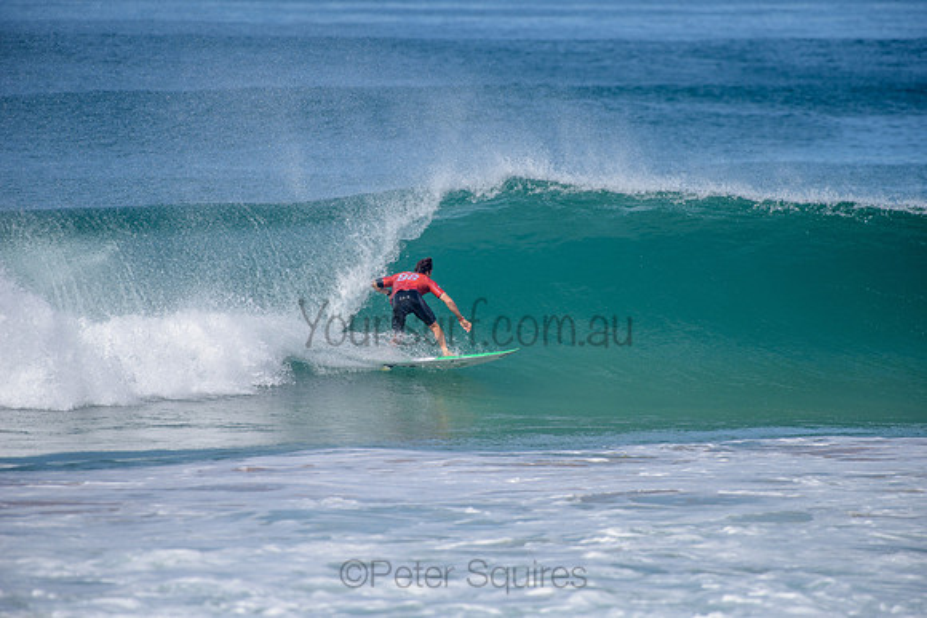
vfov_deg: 2.8
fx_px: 12877
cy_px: 309
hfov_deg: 4.1
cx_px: 464
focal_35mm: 500
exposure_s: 1/2000
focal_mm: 500
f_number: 5.6
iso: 160
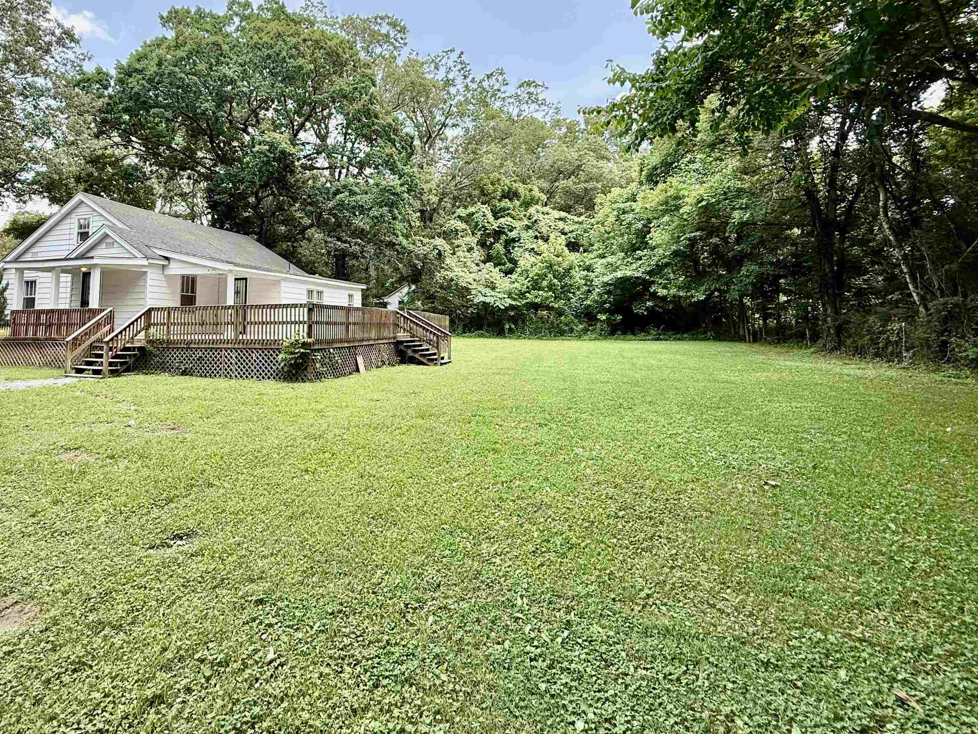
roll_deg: +0.3
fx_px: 509
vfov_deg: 70.4
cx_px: 387
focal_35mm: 18
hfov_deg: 86.6
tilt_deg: +6.0
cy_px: 274
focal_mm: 2.22
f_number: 2.2
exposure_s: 1/419
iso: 64
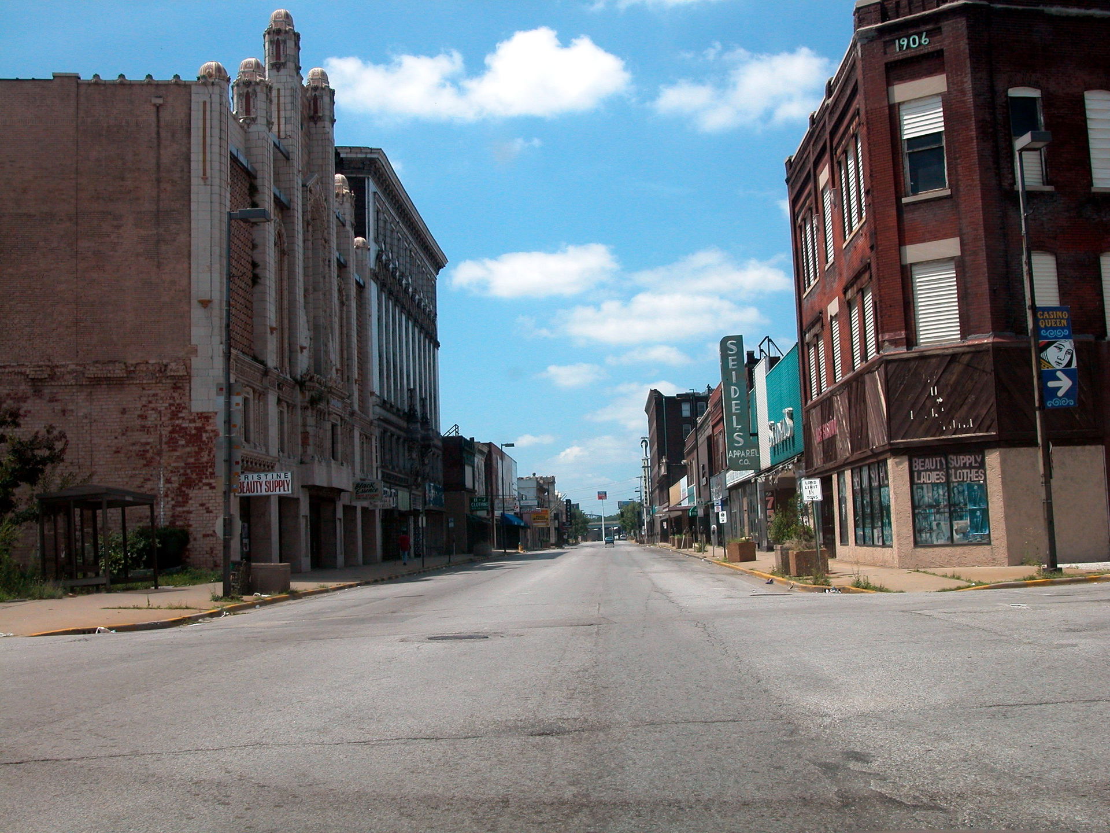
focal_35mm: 38
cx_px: 555
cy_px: 416
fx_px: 1219
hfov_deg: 49.0
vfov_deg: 37.7
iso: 100
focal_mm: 9.7
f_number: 6.2
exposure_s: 1/396
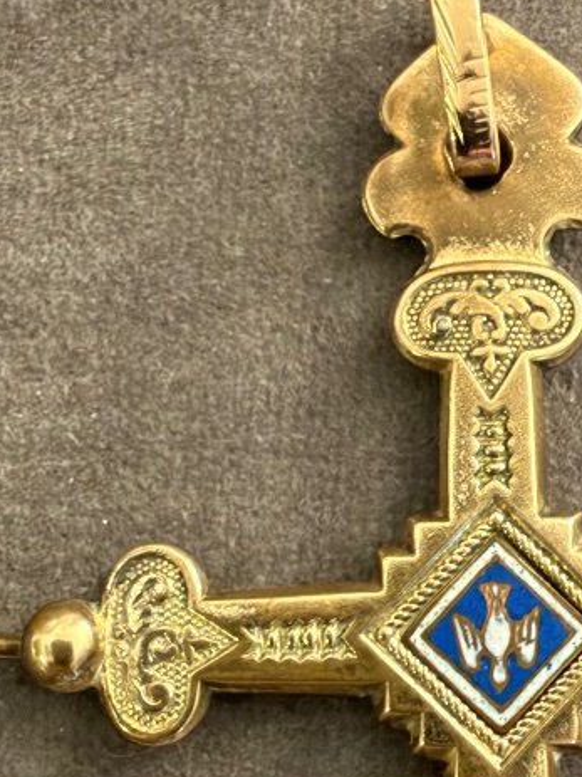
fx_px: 1570
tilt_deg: -75.3
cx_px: 507
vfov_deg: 26.6
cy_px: 733
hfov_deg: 20.6
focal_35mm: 70
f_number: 2.2
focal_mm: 2.22
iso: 640
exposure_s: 1/50
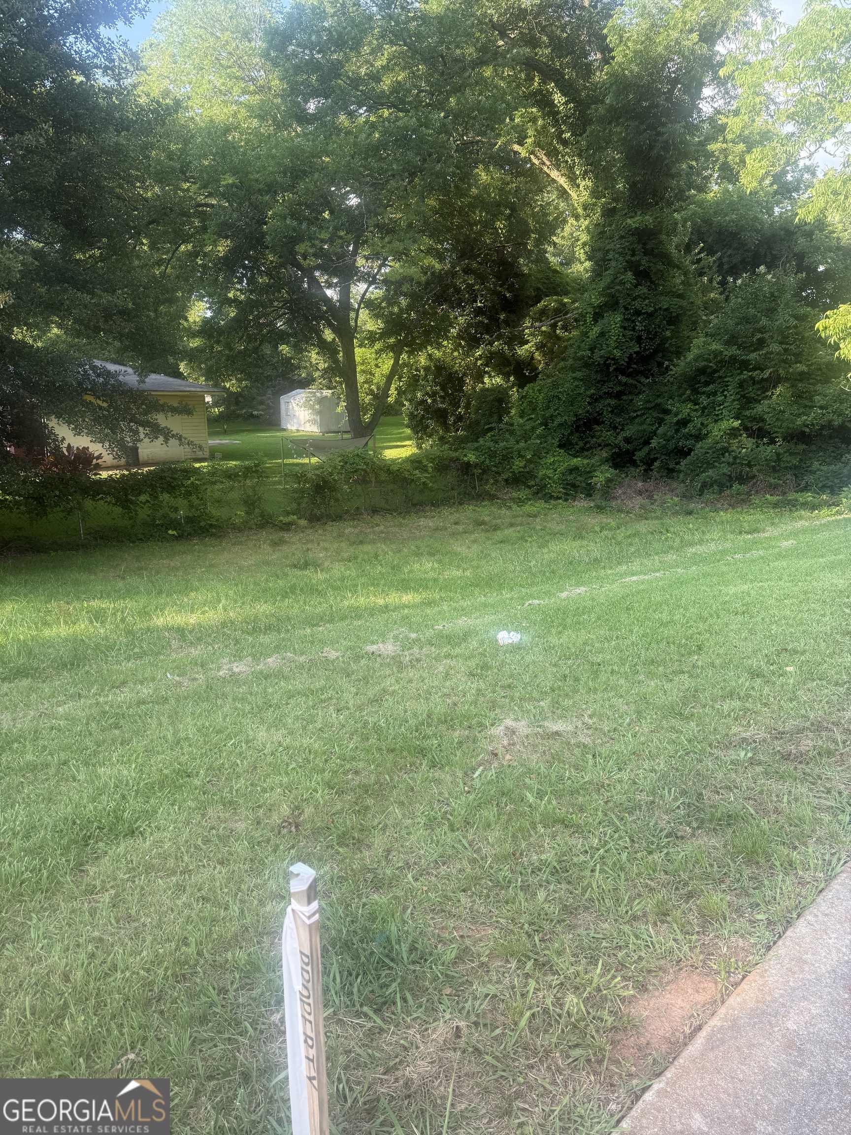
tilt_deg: -11.8
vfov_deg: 71.6
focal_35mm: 24
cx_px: 426
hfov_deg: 56.8
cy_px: 568
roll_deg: -0.6
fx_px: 787
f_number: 1.78
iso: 80
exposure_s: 1/381
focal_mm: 6.76
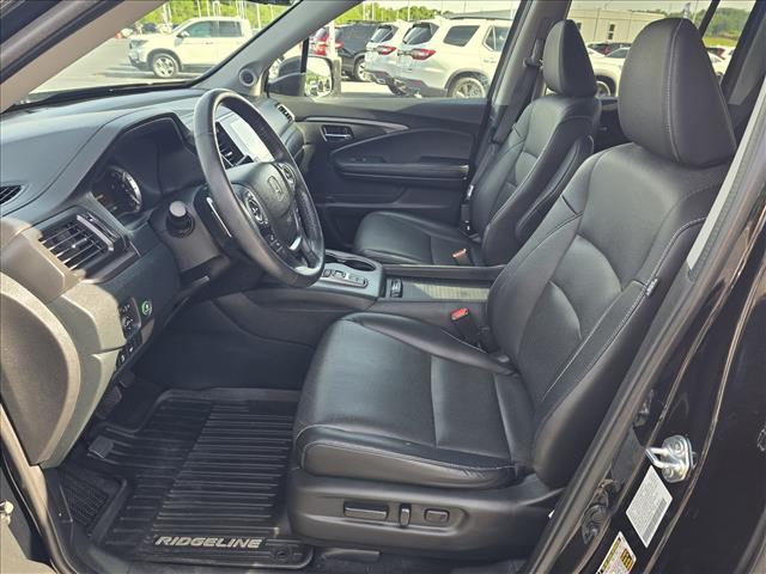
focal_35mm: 23
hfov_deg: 73.9
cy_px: 287
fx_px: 509
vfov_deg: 58.9
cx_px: 383
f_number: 1.7
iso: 50
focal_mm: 6.3
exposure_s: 1/182
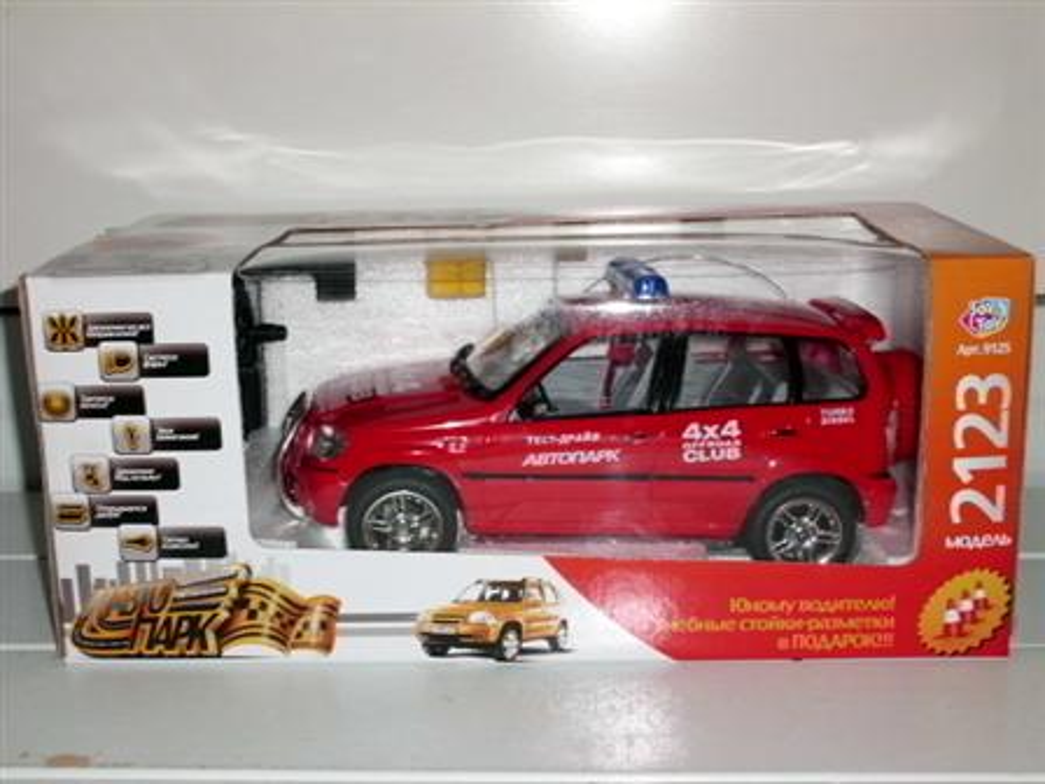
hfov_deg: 40.4
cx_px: 522
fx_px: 1419
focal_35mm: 47
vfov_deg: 30.9
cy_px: 392
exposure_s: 1/60
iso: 64
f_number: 3.3
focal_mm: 8.4
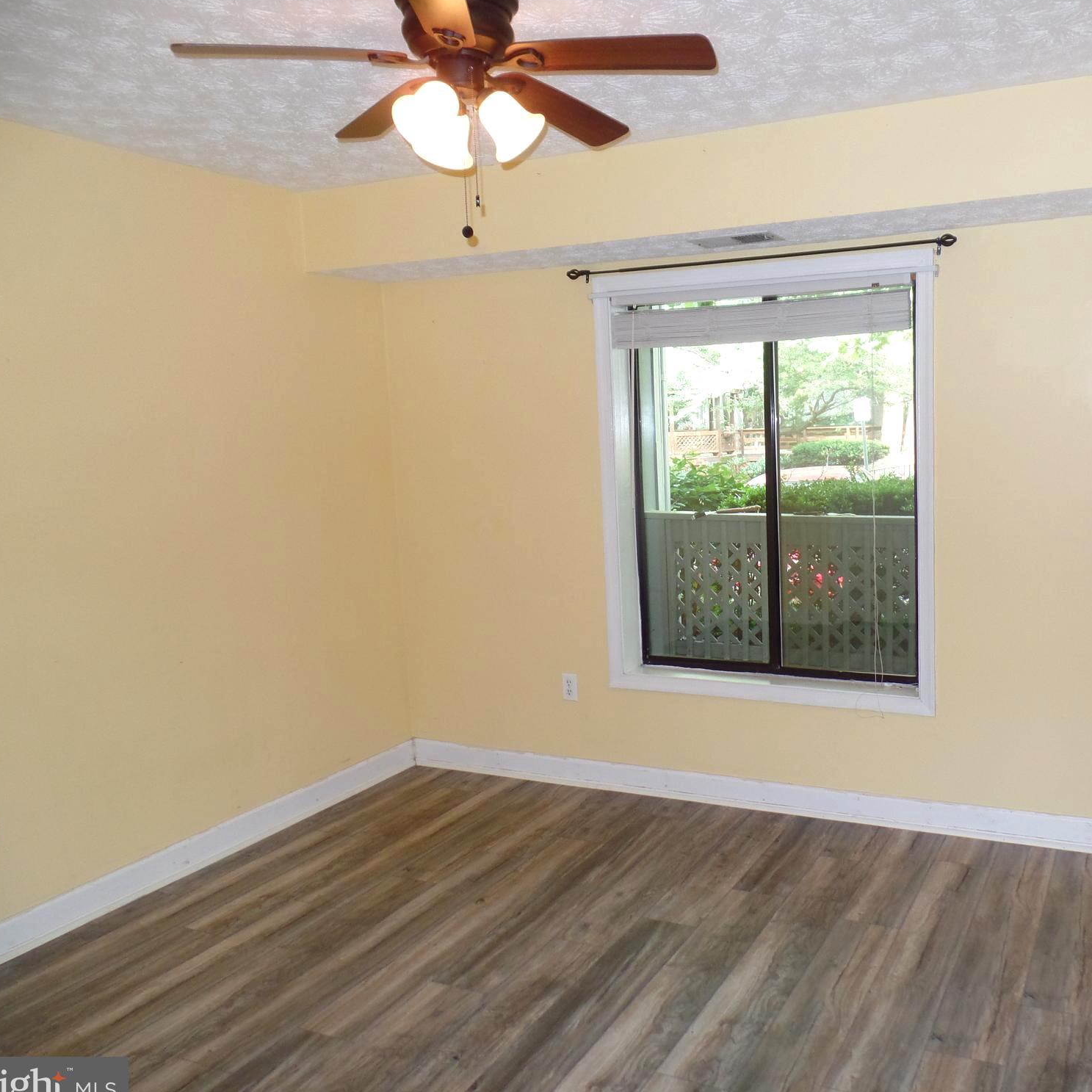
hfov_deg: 56.5
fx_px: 999
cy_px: 553
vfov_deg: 57.3
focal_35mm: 28
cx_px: 697
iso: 160
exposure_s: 1/30
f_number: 2.8
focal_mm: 4.1
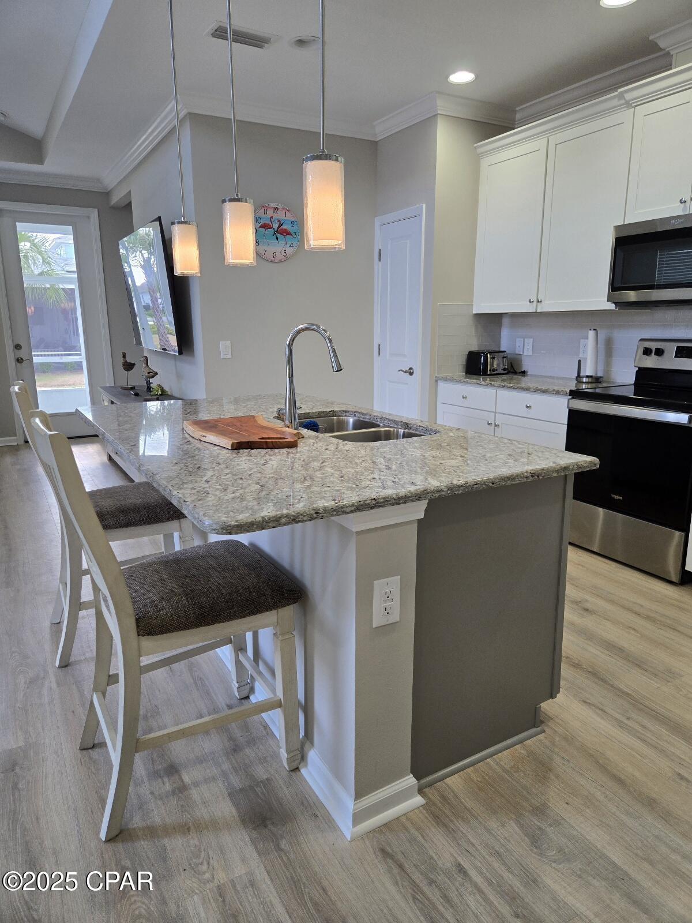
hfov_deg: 58.9
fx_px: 613
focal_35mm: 23
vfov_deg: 73.9
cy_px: 462
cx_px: 346
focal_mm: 5.4
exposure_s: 1/120
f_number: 1.8
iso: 80
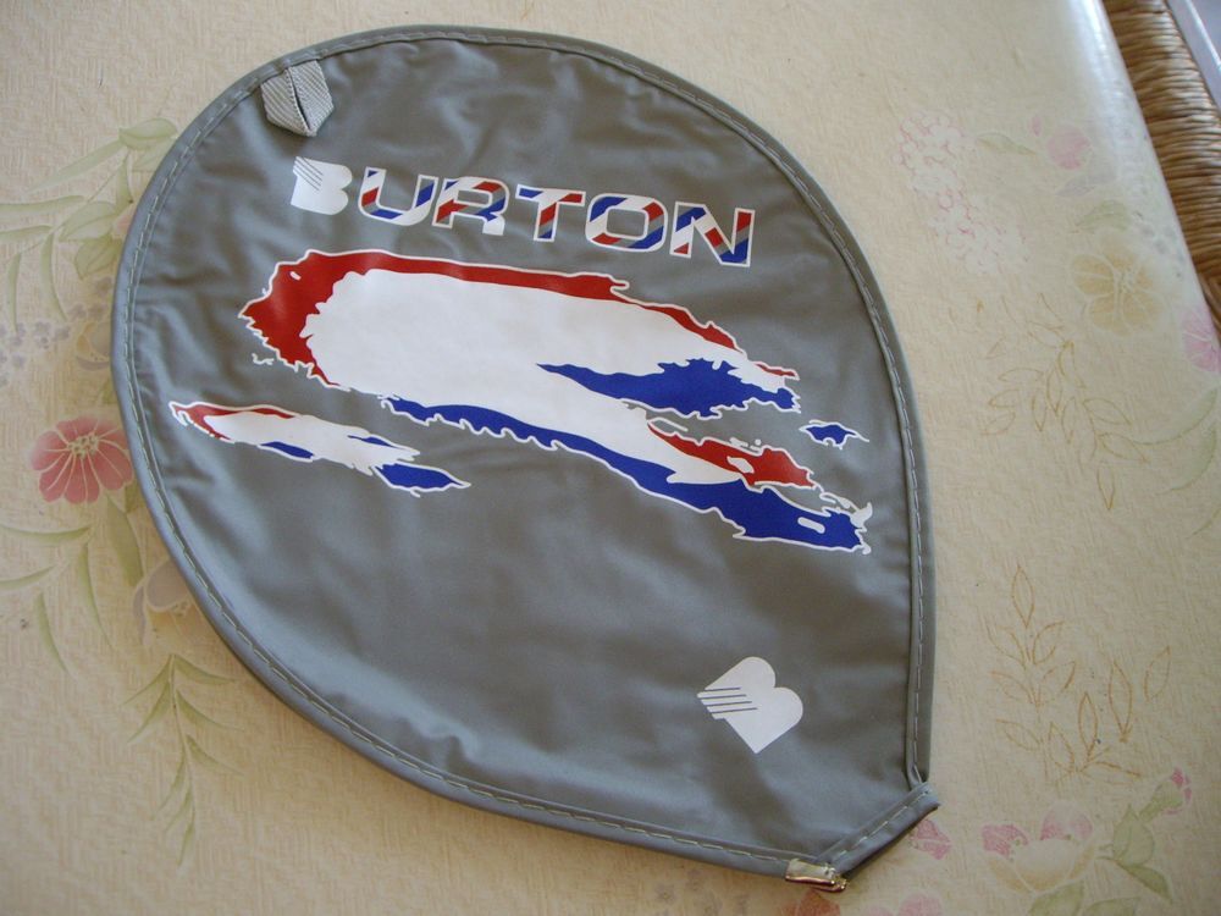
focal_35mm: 38
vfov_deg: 37.7
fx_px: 1340
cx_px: 610
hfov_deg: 49.0
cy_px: 458
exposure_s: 1/6
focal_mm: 6.2
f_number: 2.7
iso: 200
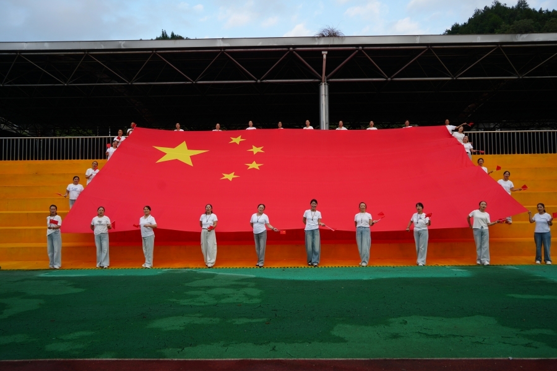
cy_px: 186
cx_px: 278
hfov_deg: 58.7
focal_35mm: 32
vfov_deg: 41.1
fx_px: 495
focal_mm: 32
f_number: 5
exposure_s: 1/250
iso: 100
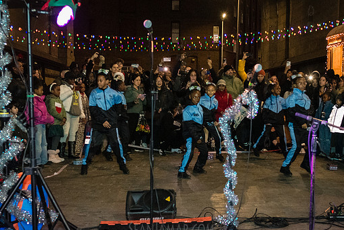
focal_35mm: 52
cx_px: 199
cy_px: 136
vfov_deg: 26.0
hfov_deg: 38.1
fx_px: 497
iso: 6400
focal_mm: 27
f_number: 3.5
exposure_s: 1/160
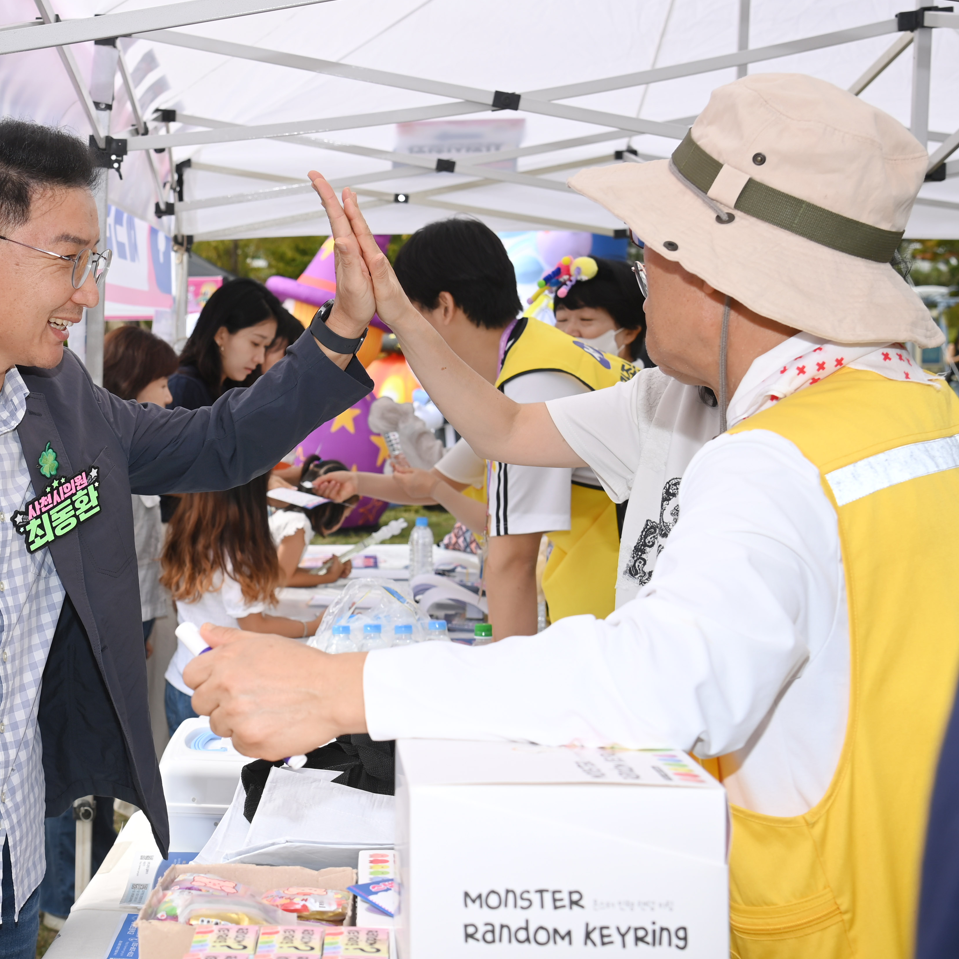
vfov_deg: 26.1
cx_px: 232
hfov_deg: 25.8
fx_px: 2069
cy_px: 491
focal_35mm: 66
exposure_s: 1/250
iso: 100
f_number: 7.1
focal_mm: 46
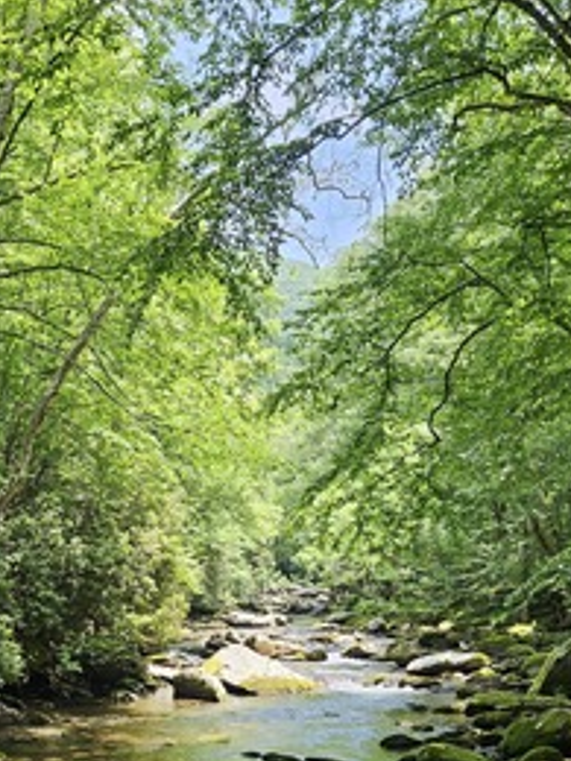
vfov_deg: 39.0
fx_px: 1012
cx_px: 173
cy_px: 647
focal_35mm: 46
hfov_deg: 31.2
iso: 25
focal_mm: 5.4
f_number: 1.8
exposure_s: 1/187
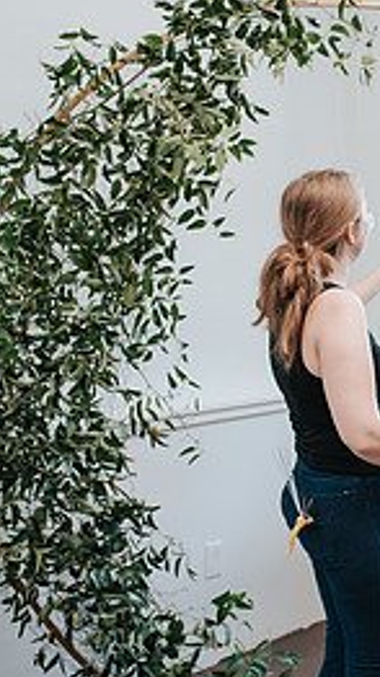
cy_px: 305
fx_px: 1131
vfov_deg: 33.3
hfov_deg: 18.6
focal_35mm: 63
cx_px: 383
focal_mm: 35
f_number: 3.2
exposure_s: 1/250
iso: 640
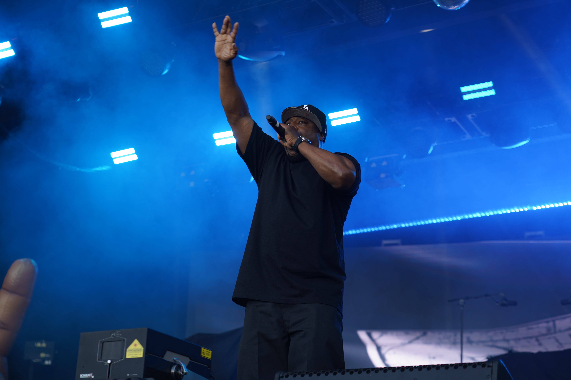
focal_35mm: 68
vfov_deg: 20.0
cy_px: 190
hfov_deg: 29.7
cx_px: 286
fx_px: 1078
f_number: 4
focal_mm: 68
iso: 100
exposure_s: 1/160
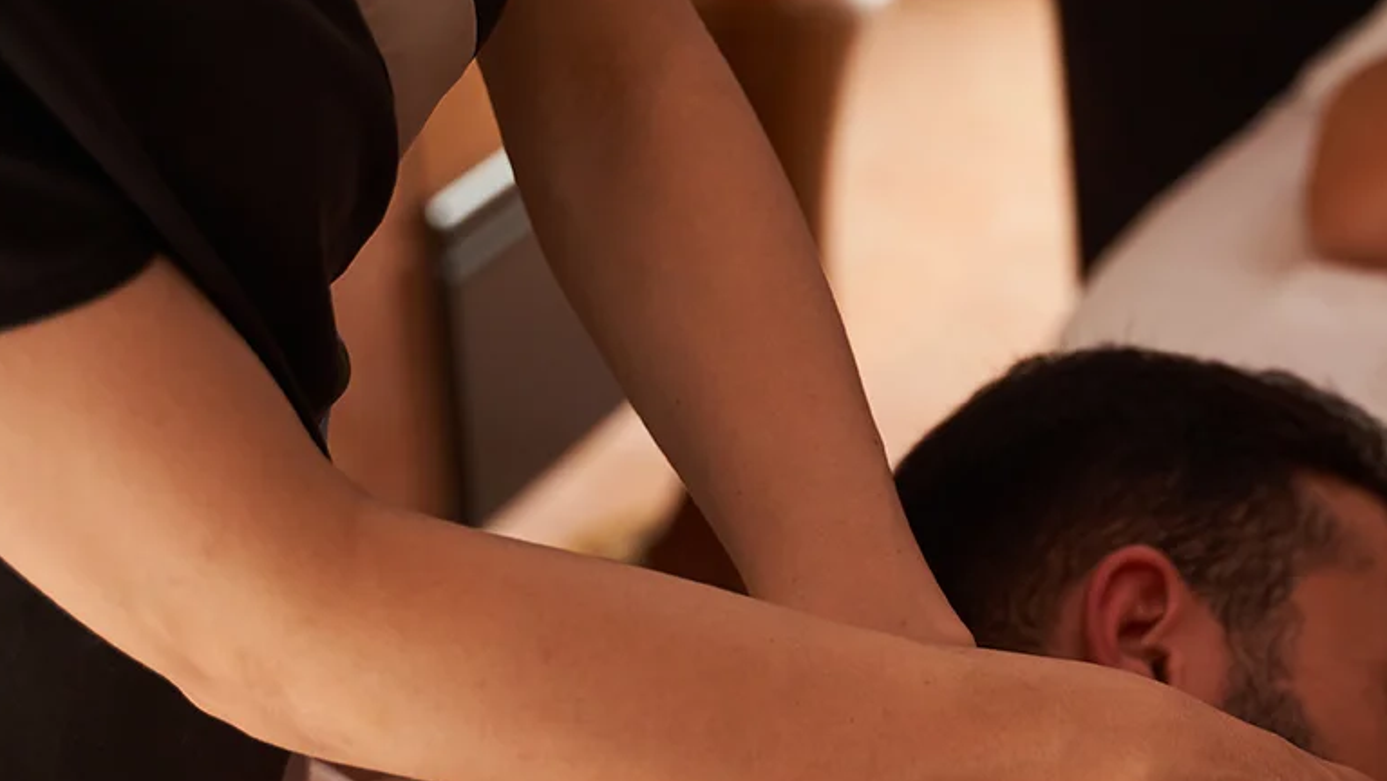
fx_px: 4341
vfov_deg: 10.3
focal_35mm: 118
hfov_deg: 17.8
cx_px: 1344
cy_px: 570
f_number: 2.8
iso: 500
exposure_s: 1/80
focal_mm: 45
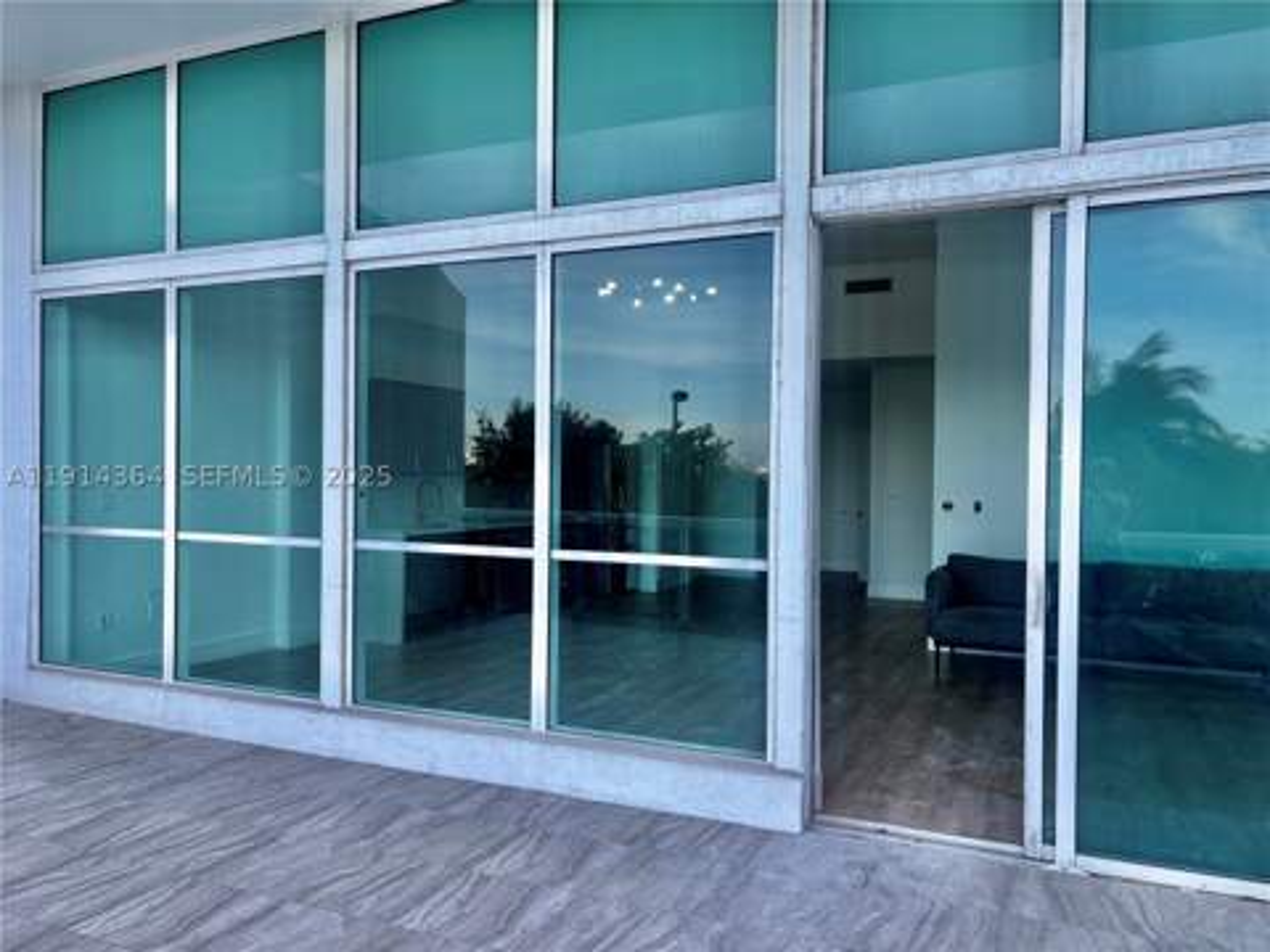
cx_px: 635
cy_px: 476
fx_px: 954
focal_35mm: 26
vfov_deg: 53.1
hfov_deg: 67.3
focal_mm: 5.96
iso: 50
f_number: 1.6
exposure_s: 1/489
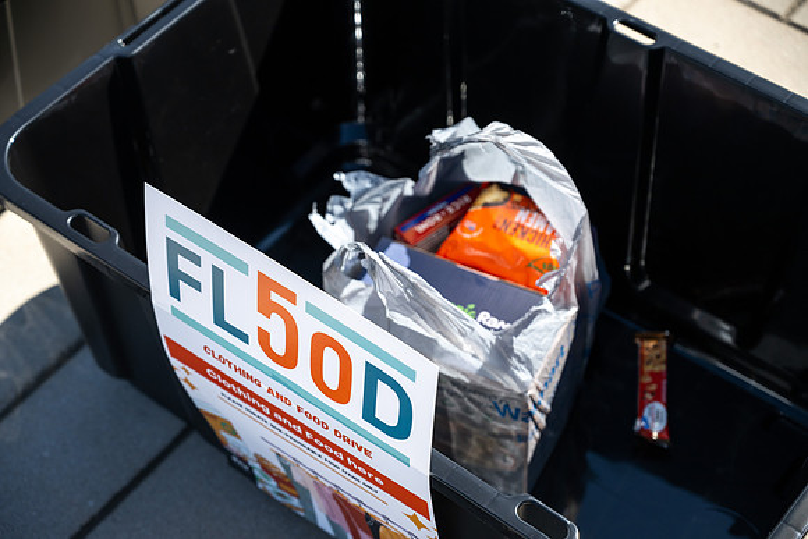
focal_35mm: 70
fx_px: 1571
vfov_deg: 19.5
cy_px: 270
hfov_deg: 28.8
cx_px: 404
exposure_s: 1/800
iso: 100
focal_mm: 70
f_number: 4
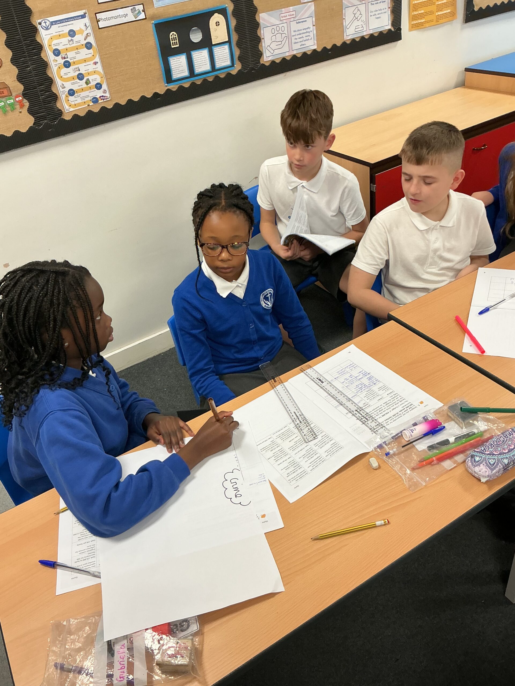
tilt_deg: -35.4
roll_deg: +10.5
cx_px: 258
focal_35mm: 29
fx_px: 575
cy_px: 343
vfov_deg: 61.7
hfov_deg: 48.2
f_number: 1.8
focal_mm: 3
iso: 64
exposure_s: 1/50
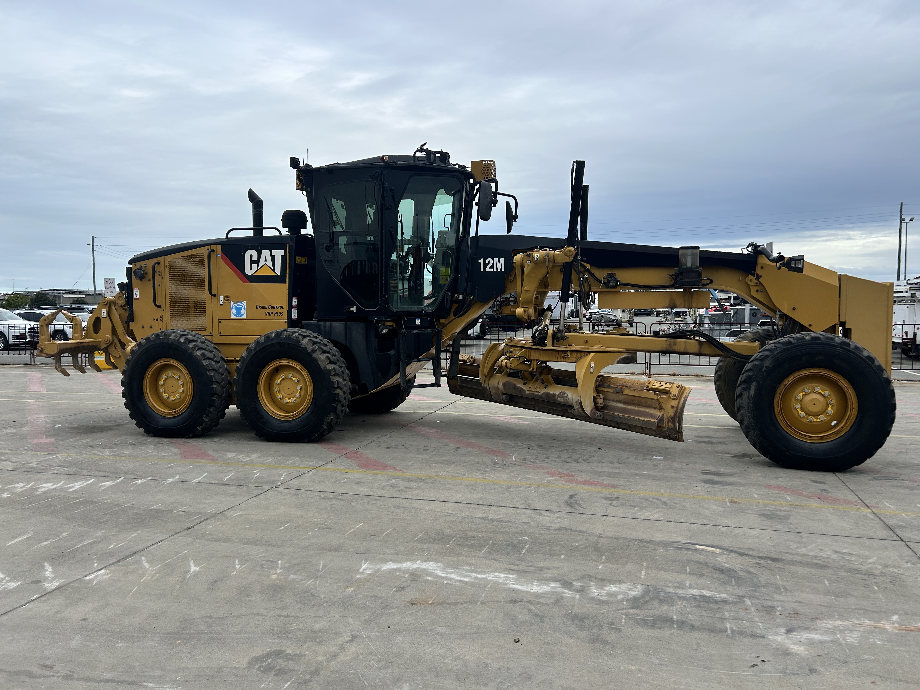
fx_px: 691
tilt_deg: -2.7
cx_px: 460
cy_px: 345
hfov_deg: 67.3
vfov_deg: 53.1
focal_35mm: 26
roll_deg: -0.7
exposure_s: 1/1621
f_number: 1.5
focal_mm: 5.7
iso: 50
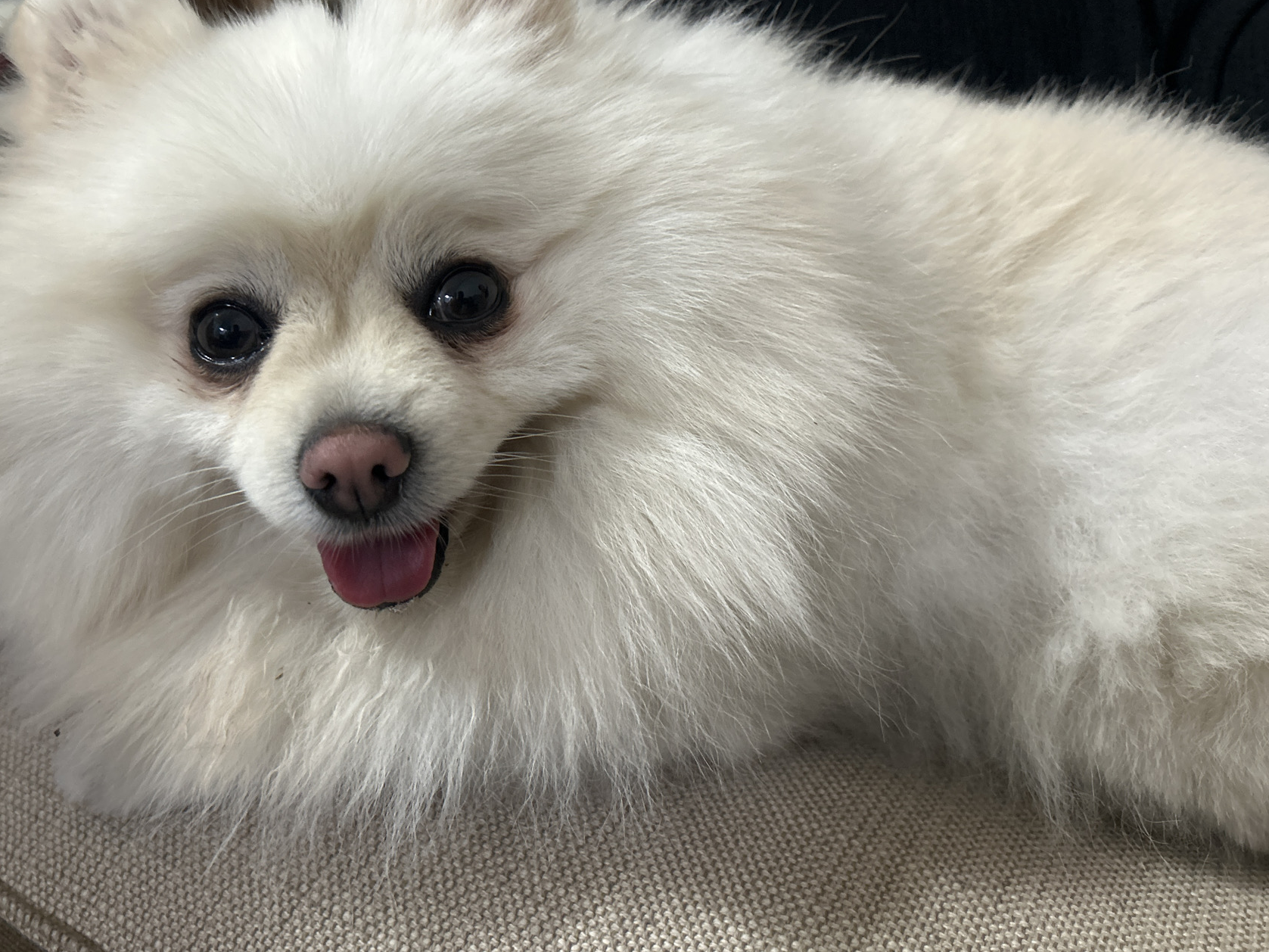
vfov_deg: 45.4
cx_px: 519
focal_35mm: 31
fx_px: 1137
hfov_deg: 58.0
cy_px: 443
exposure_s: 1/50
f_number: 1.5
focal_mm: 5.7
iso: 400
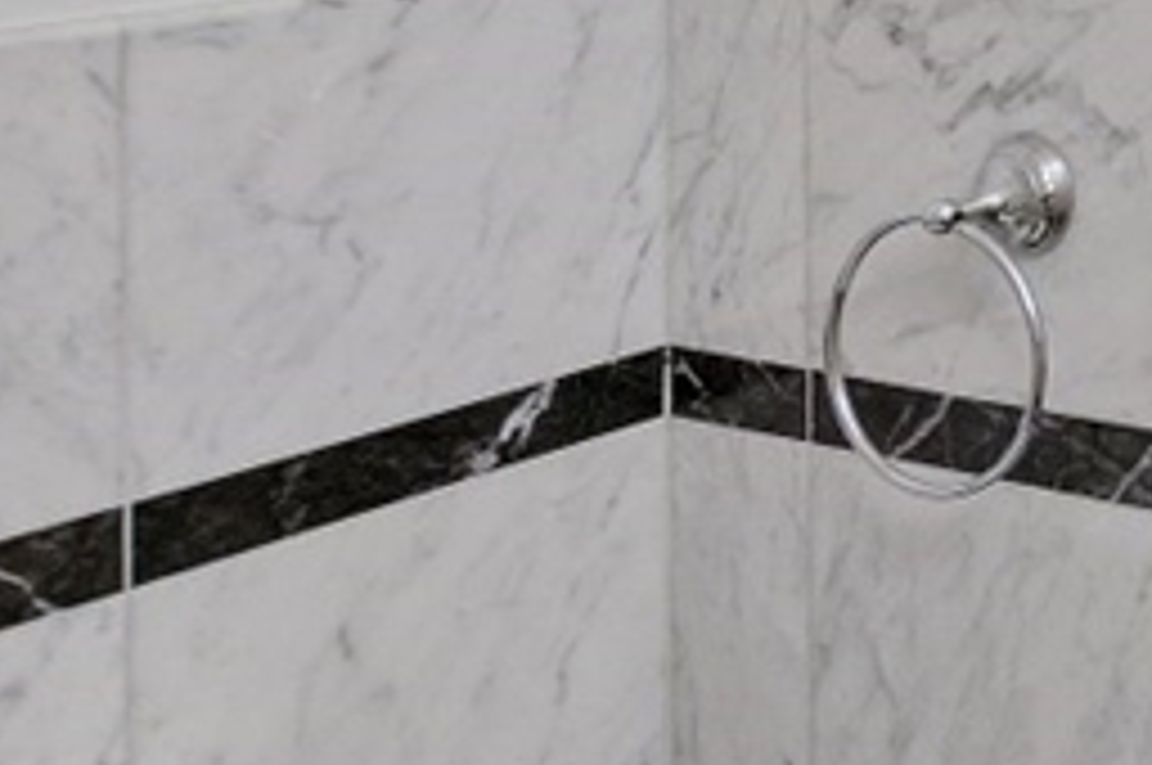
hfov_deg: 21.1
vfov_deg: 19.6
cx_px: 2115
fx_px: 1918
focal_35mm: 60
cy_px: -392
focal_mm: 10
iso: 200
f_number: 5.6
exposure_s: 1/40
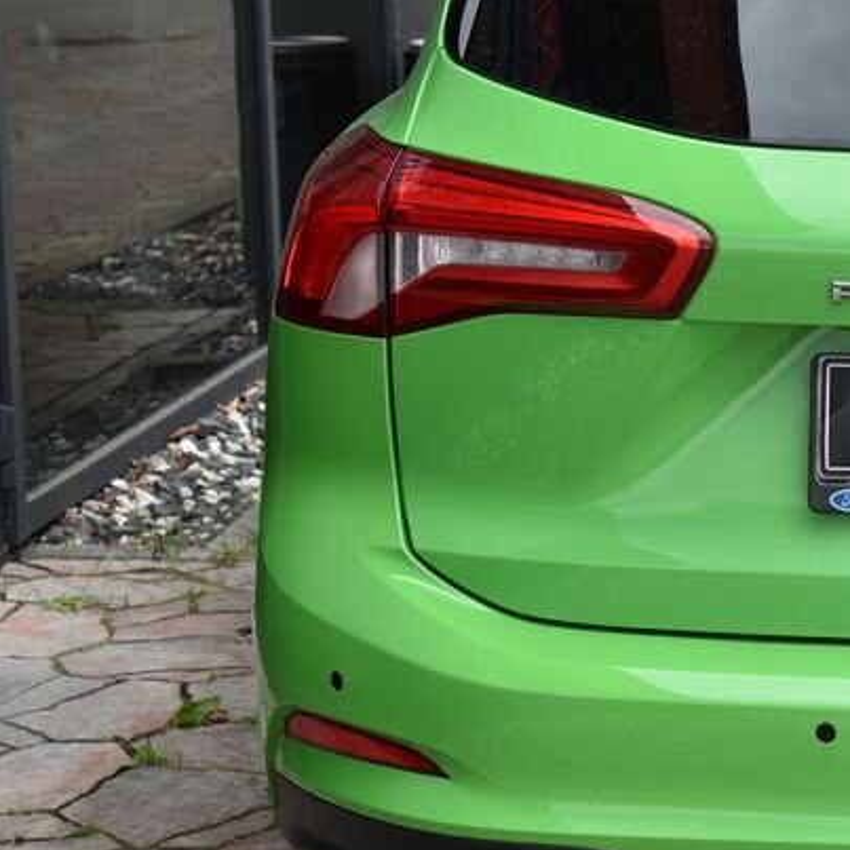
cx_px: 1010
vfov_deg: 16.1
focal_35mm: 108
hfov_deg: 15.6
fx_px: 3000
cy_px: 312
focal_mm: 50
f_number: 8
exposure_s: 1/250
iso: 500
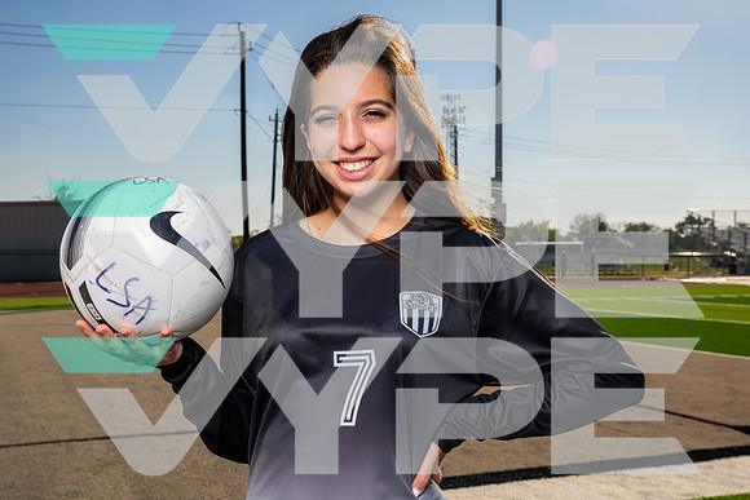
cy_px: 273
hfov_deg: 45.9
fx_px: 883
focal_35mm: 42
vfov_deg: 31.6
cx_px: 324
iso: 100
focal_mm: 35
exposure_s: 1/250
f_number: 8
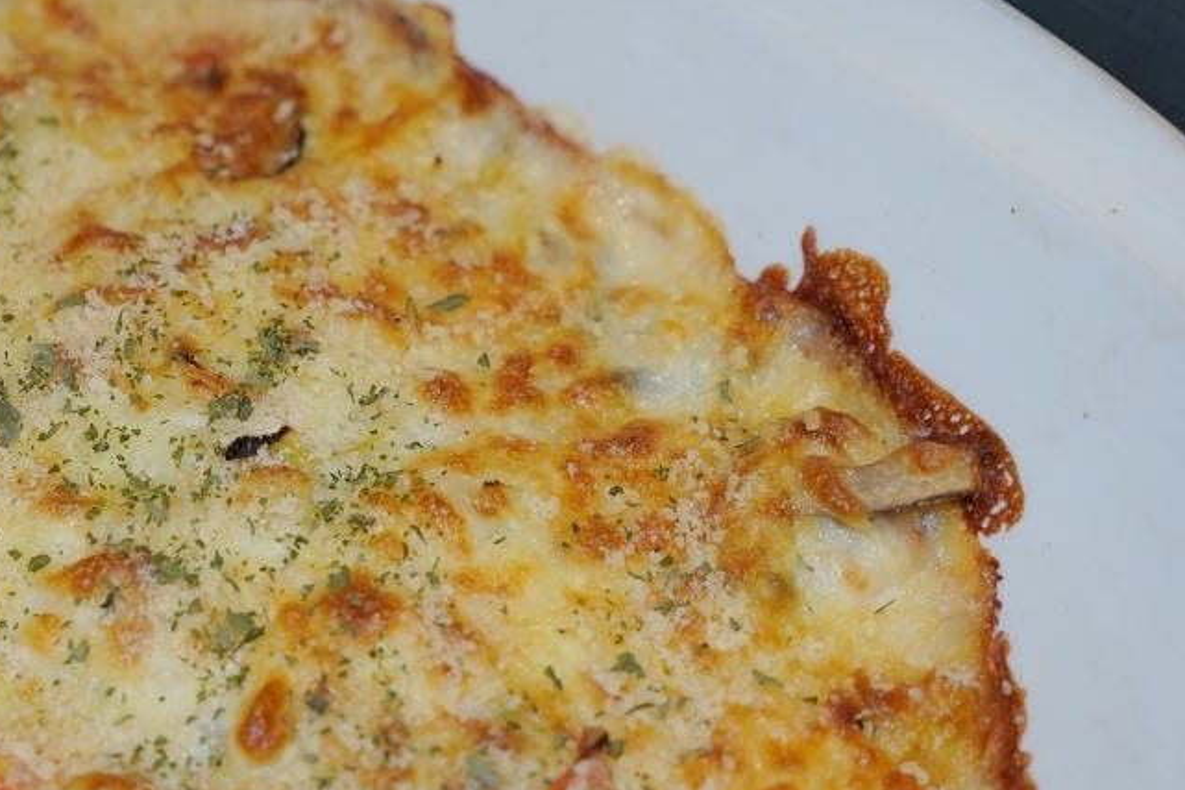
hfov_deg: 17.1
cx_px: 107
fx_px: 3883
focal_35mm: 118
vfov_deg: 11.6
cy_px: 379
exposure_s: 1/160
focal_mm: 63
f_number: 4
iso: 640
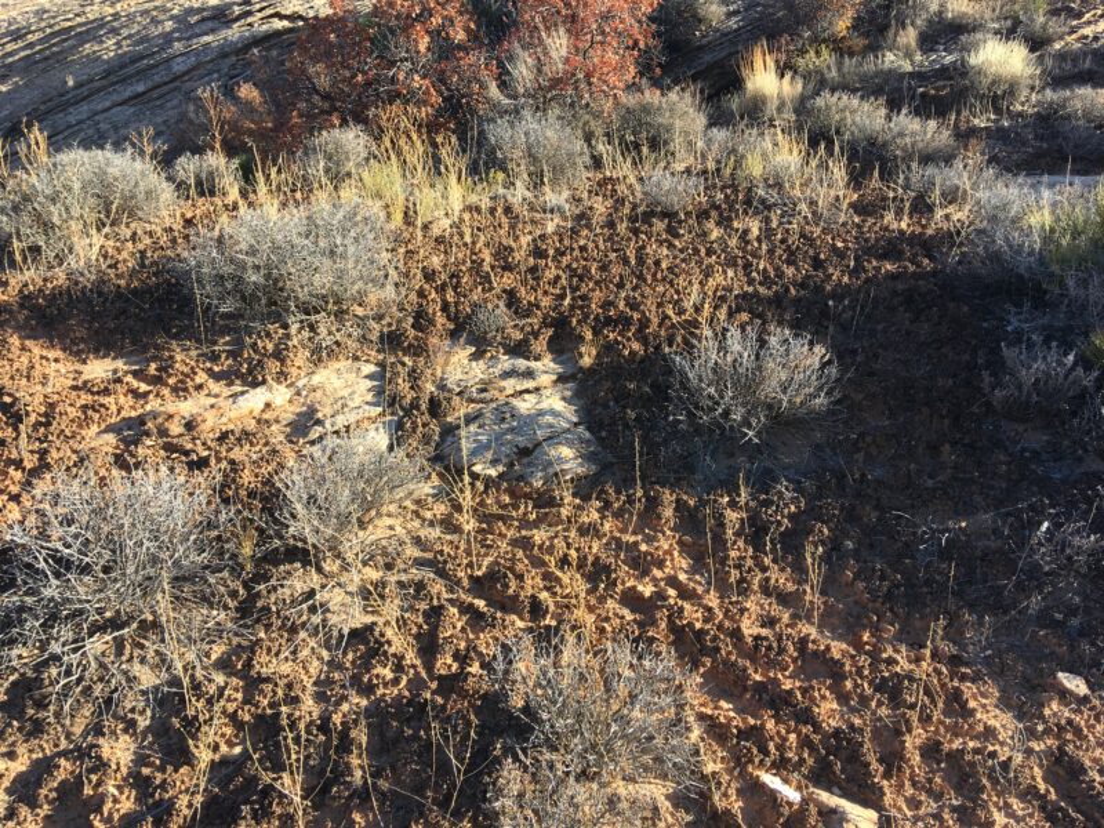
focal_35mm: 29
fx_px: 925
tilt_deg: -18.4
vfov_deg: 48.2
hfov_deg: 61.7
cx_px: 552
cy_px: 414
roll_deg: +0.5
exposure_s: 1/458
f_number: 2.2
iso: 25
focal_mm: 4.15
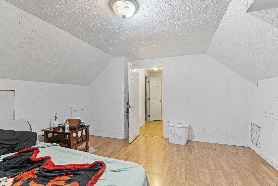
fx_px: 124
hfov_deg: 96.7
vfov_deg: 73.7
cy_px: 93
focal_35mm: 16
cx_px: 139
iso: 800
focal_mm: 16
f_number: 8
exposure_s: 2
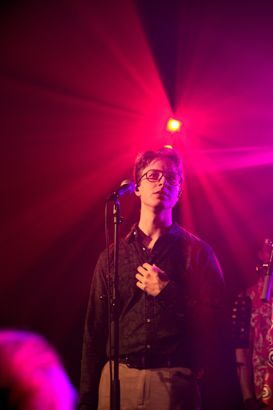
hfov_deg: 16.4
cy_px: 205
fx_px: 945
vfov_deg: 24.5
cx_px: 136
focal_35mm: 83
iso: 1600
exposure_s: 1/60
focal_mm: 55
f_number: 2.8
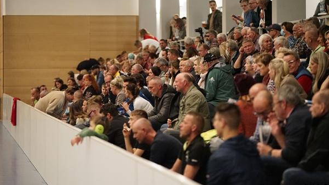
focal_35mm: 140
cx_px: 164
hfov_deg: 15.3
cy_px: 84
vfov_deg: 8.7
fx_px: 1221
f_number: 2.8
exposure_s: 1/800
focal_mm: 133
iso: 8000
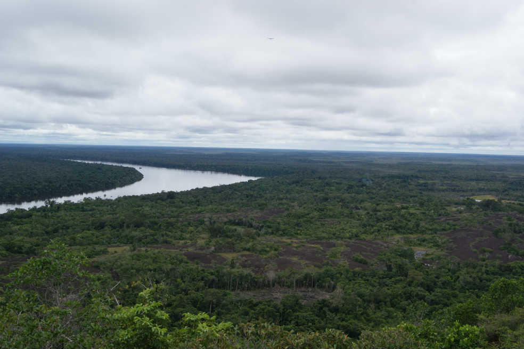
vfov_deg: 34.2
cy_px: 174
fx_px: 567
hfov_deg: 49.6
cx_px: 262
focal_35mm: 39
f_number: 11
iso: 100
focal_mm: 26
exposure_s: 1/160
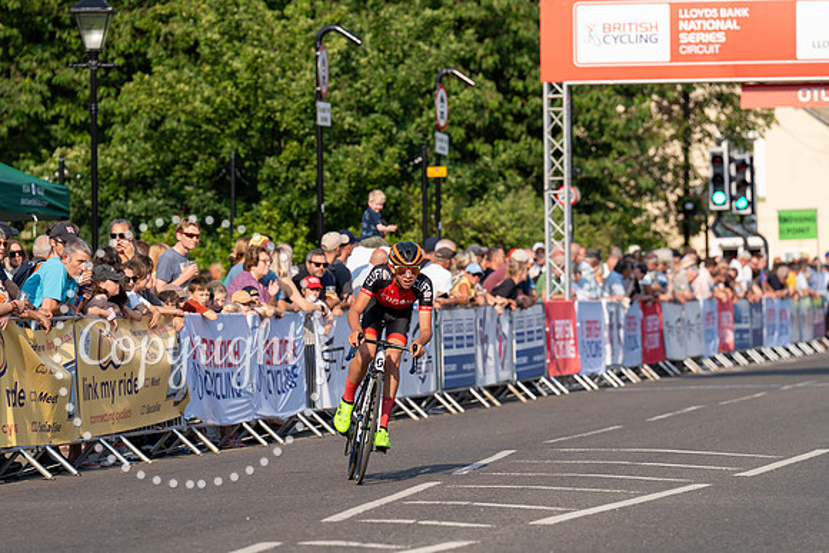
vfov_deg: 7.2
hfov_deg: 10.8
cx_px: 414
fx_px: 4399
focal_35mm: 191
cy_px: 276
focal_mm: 191
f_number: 4.5
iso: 160
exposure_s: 1/1000
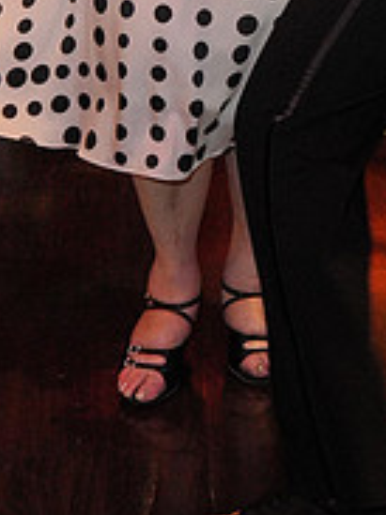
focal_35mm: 125
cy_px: -197
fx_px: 1861
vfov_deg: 14.9
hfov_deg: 11.8
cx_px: 275
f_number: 4
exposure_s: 1/200
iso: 4000
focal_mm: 41
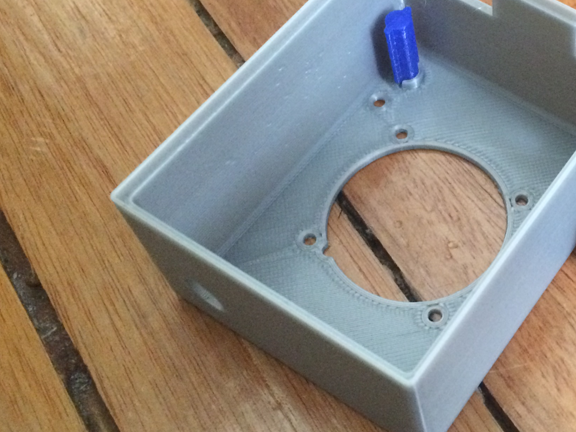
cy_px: 175
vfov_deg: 25.2
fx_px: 965
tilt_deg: -57.6
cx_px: 557
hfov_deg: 31.1
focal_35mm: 58
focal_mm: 4.15
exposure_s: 1/15
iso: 400
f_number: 2.2
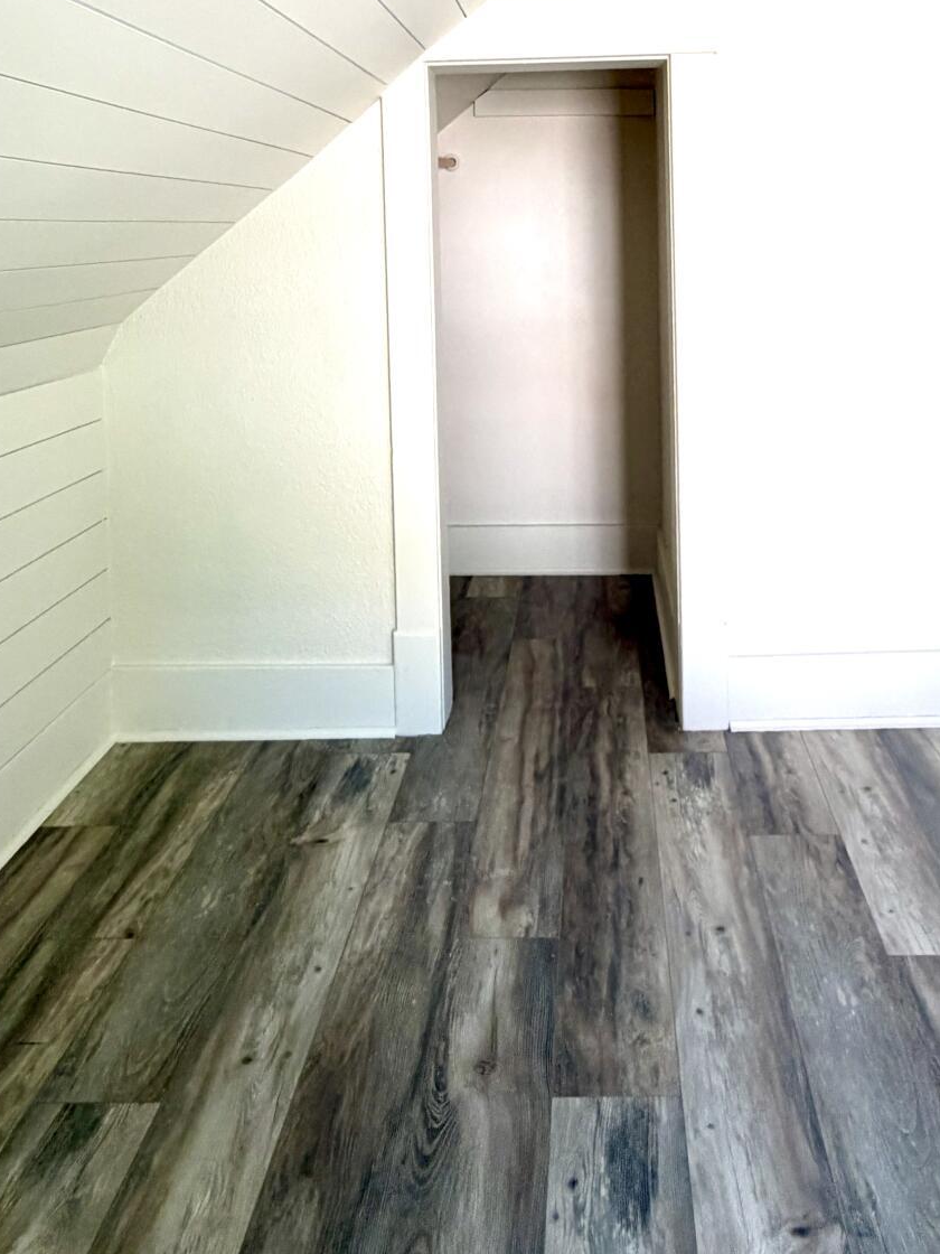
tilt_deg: -2.8
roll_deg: +2.4
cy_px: 260
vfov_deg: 63.7
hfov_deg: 54.2
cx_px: 591
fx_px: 905
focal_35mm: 25
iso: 200
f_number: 2.2
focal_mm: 2.22
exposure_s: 1/120
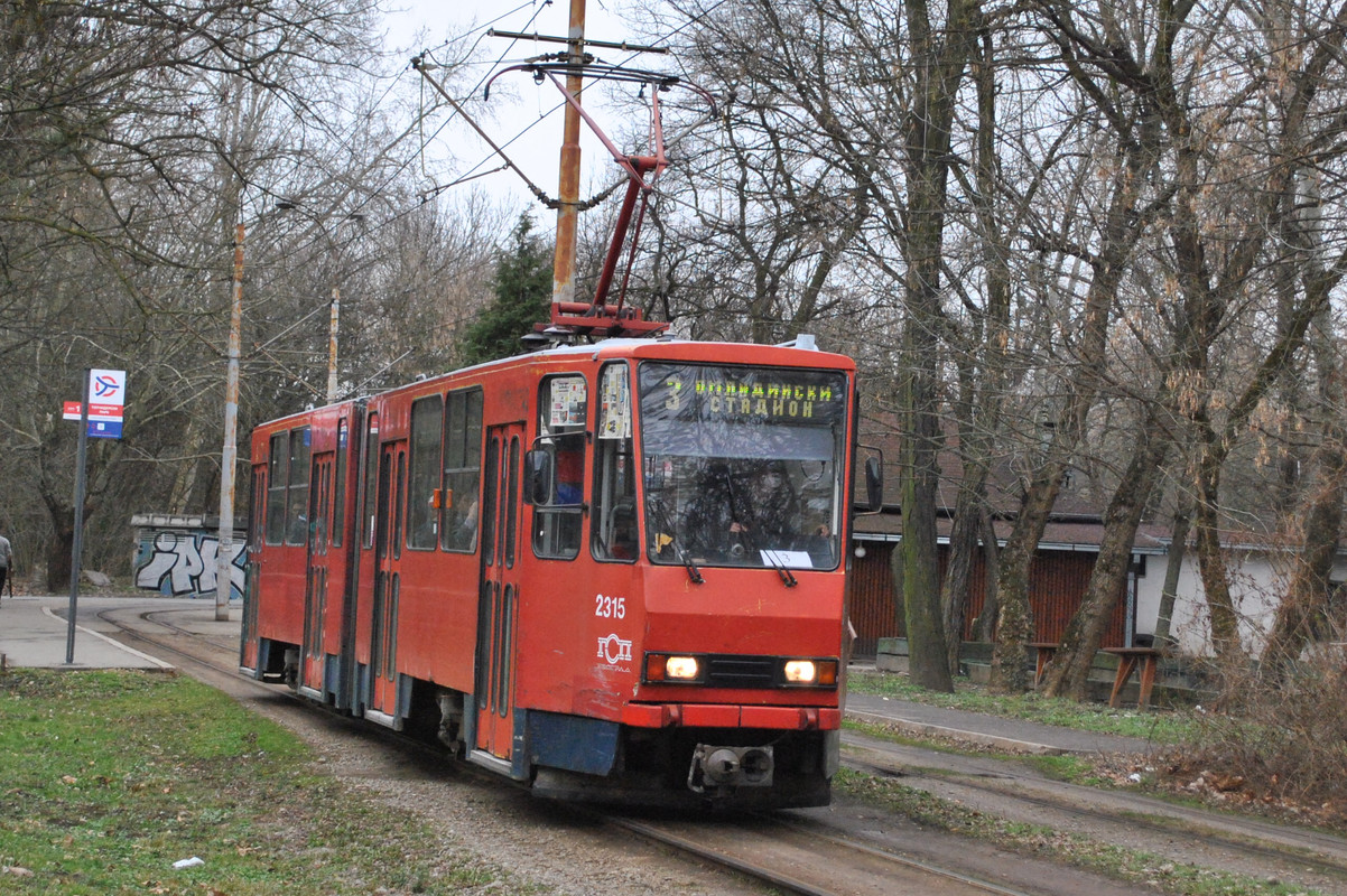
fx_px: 2019
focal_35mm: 54
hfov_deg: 36.9
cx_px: 674
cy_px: 448
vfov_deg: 25.0
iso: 720
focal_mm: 36
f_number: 5
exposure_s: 1/500
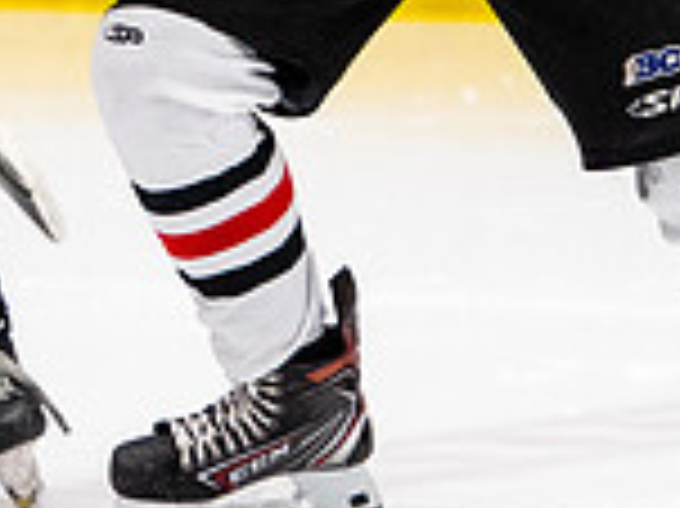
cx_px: -282
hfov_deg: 2.1
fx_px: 18353
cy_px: -430
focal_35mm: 935
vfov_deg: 1.6
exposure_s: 1/640
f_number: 2.8
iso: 2000
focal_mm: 145
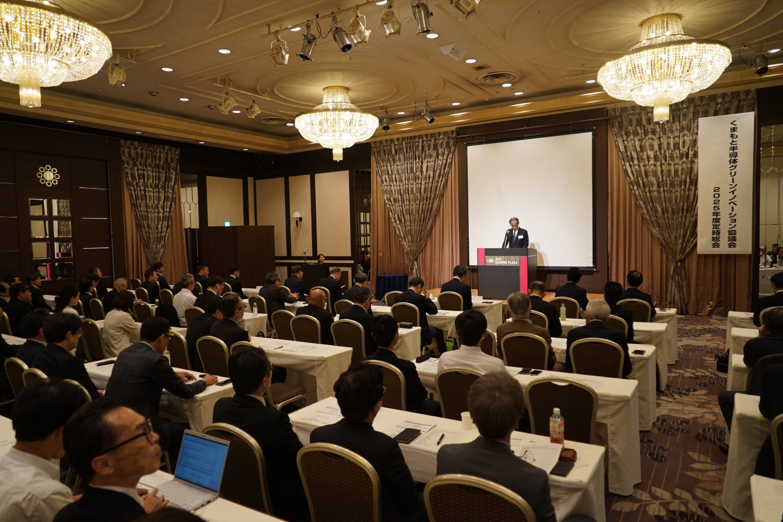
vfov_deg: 53.2
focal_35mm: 24
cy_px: 261
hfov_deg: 73.7
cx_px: 392
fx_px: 522
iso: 2500
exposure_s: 1/160
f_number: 3.5
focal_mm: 24
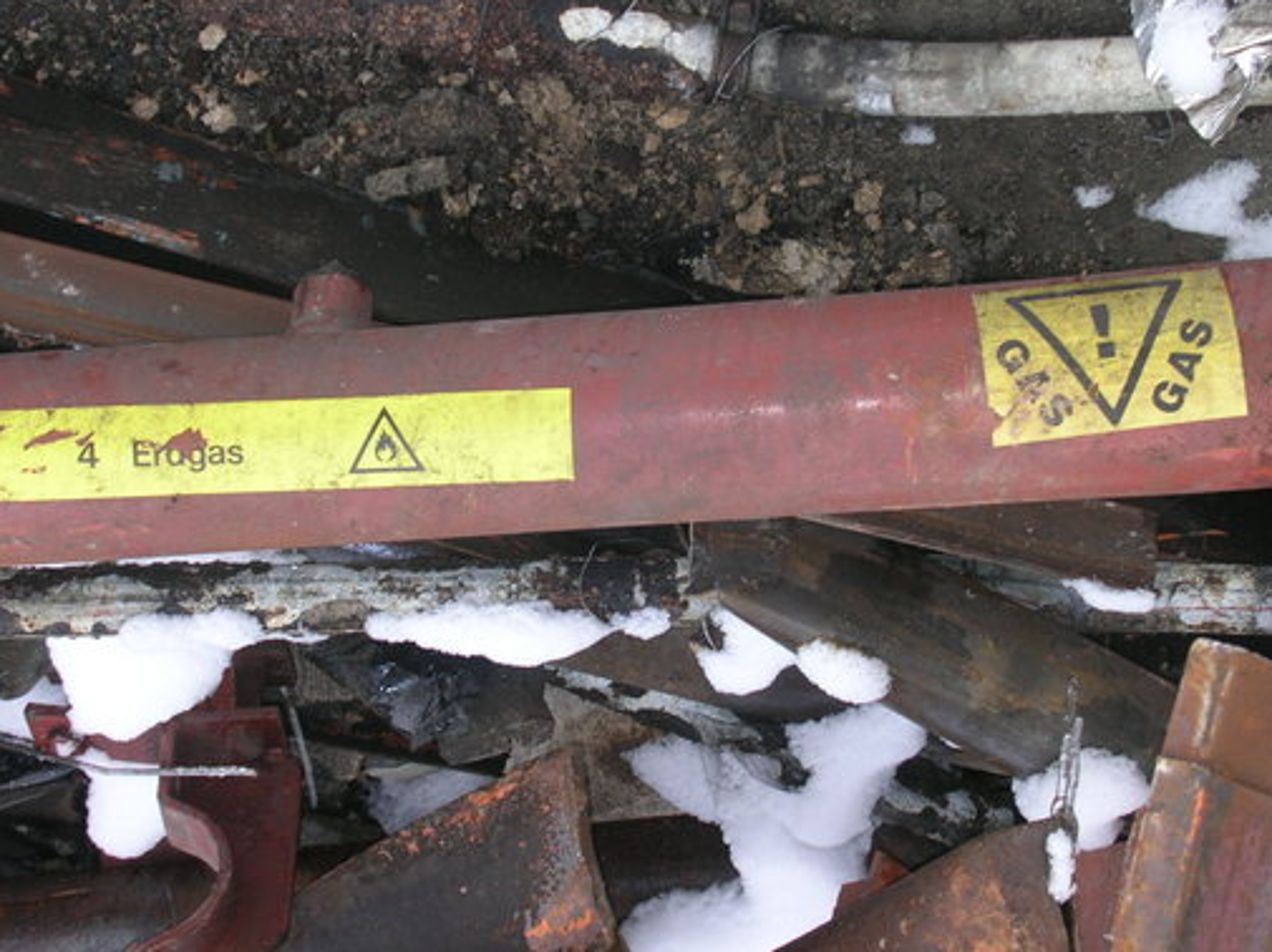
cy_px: 475
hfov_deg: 23.9
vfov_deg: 18.0
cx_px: 630
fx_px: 3011
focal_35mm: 82
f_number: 3.9
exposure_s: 1/32.6
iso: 61
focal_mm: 11.5
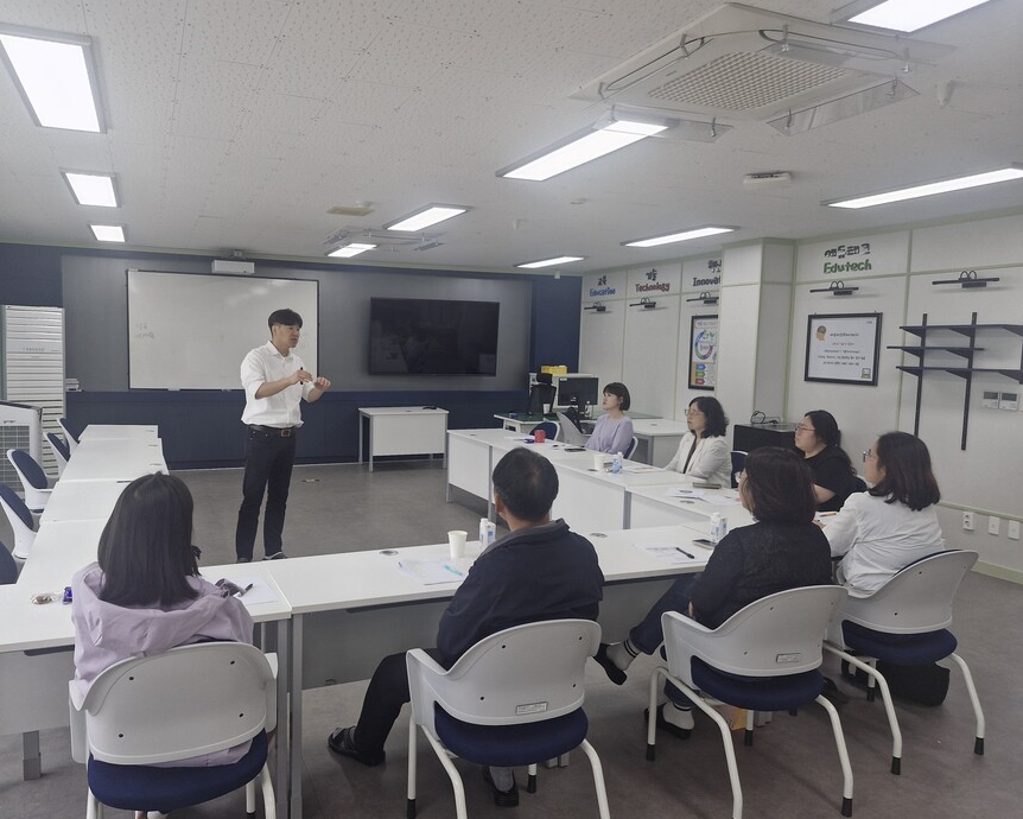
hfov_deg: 67.9
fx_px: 757
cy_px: 420
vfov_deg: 56.8
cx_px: 457
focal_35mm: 25
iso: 50
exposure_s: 1/120
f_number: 1.8
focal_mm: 5.54
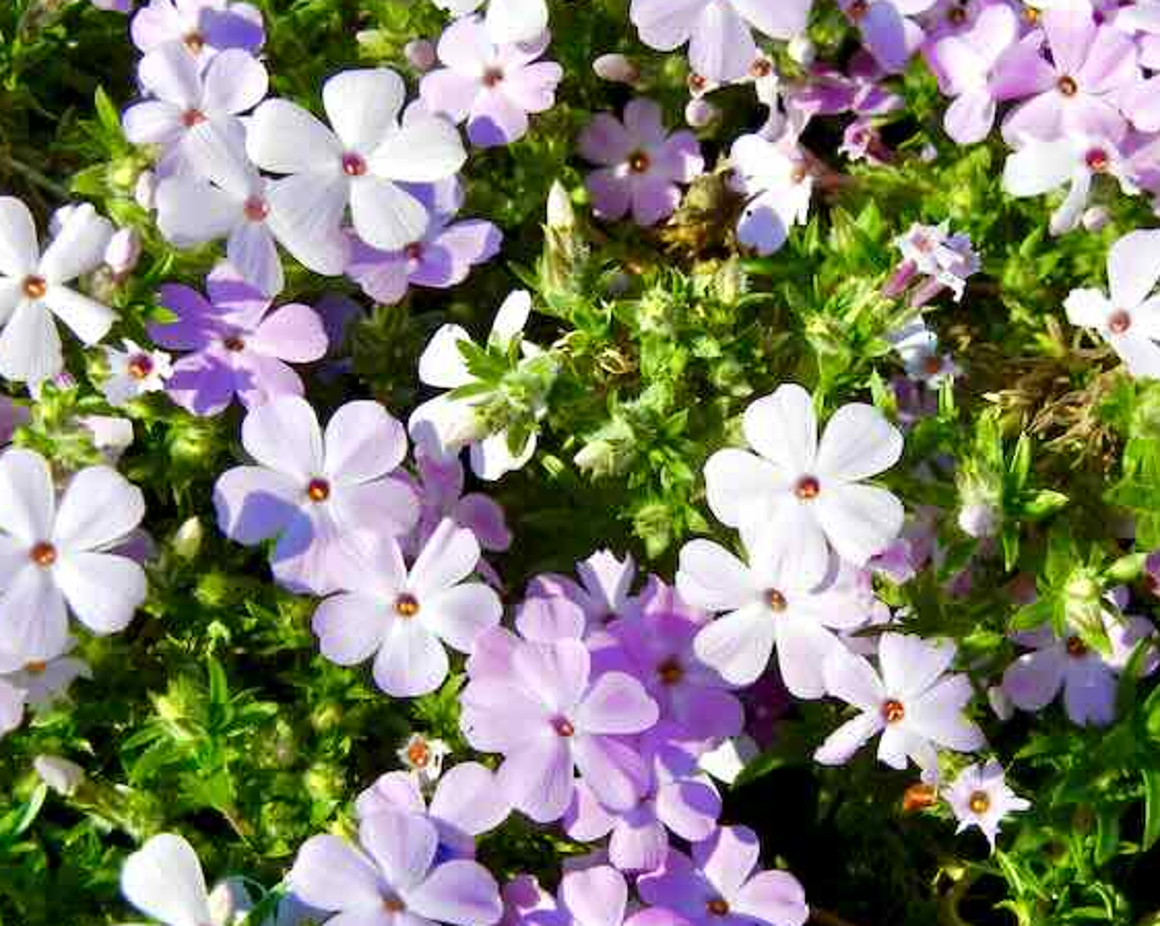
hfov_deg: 18.3
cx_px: 706
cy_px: 439
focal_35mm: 105
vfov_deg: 14.7
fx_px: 3603
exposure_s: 1/394
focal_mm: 10.6
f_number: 8
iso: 160
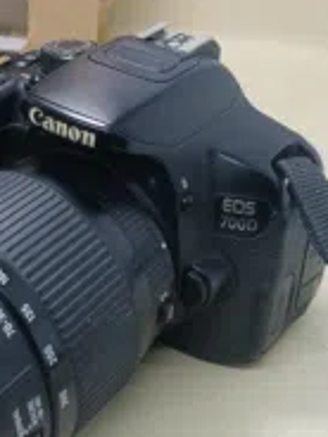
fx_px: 632
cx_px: 26
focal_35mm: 50
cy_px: 126
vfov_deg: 37.5
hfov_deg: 27.9
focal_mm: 4.09
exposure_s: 1/100
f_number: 1.6
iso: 218
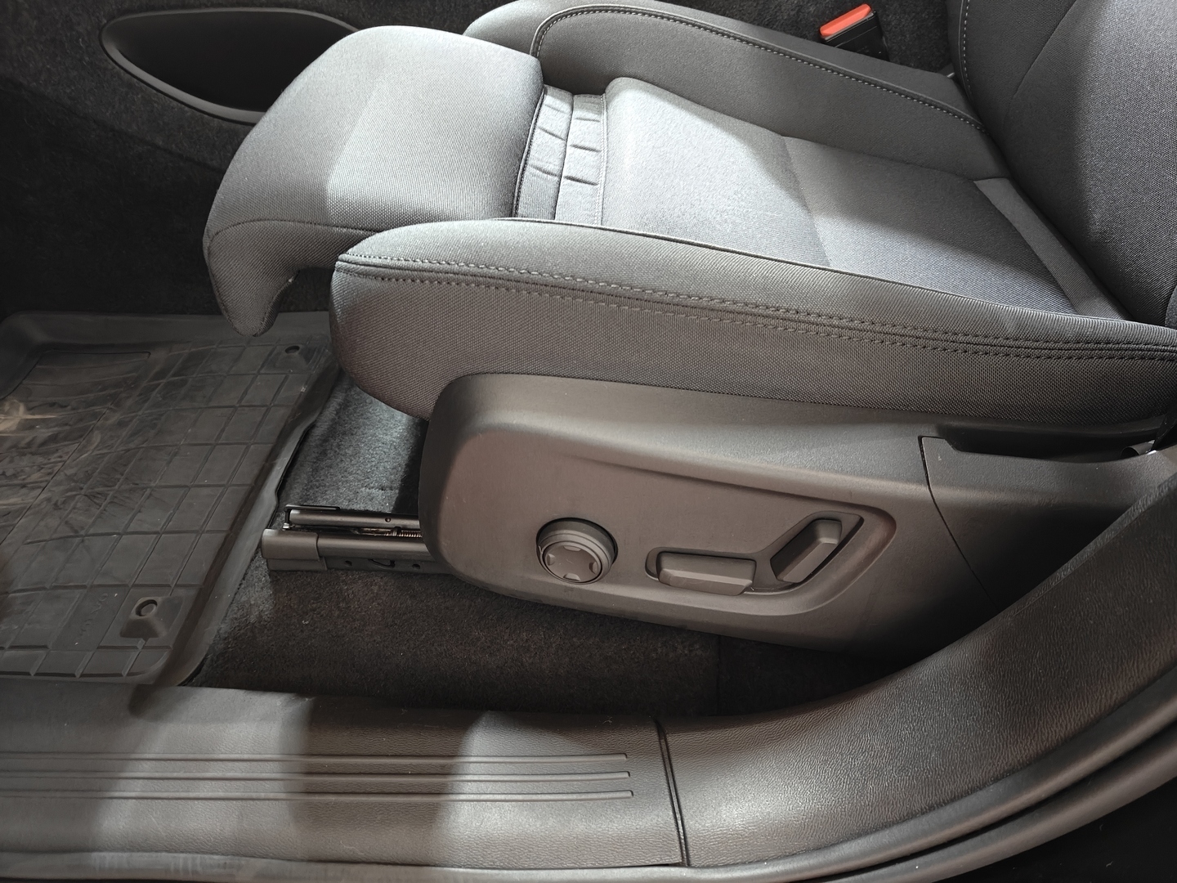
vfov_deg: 56.8
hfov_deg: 71.6
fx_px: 816
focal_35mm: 24
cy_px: 442
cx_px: 588
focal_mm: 5.59
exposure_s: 1/20
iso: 2000
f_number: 1.8
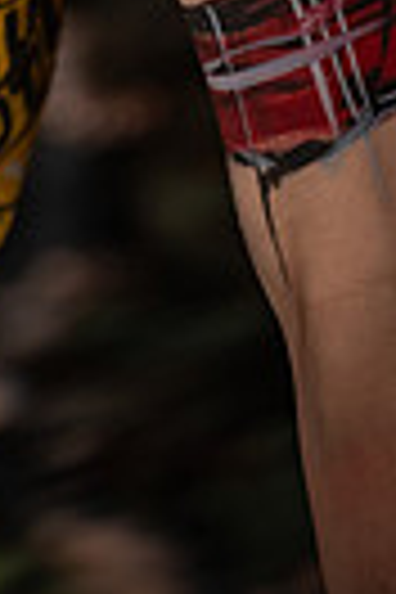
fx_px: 11236
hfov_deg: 2.0
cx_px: -148
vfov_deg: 3.0
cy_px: -333
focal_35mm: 681
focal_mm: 200
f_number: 2.8
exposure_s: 1/400
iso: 1250
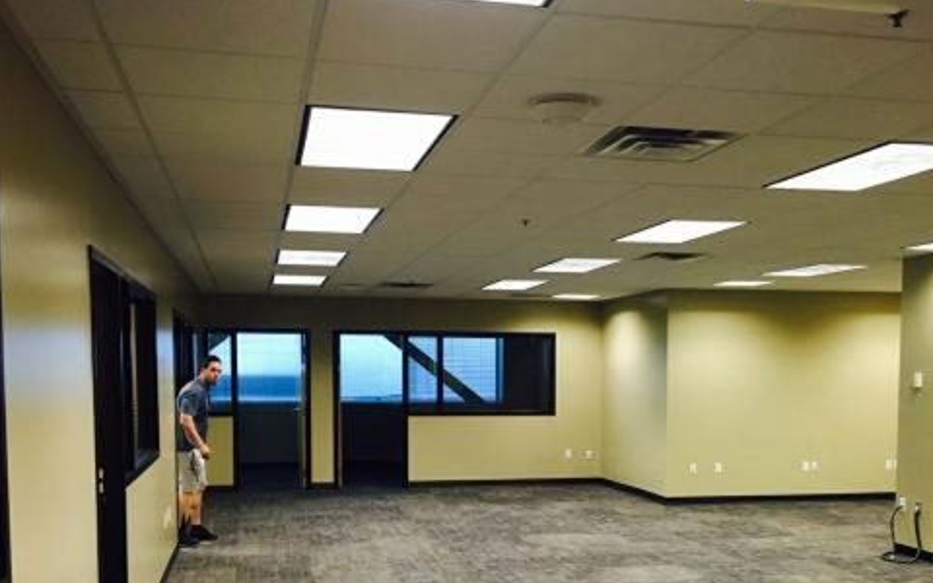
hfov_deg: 48.1
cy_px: 447
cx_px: 511
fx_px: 1043
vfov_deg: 30.6
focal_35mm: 41
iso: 125
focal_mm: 4.15
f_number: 2.2
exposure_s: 1/30
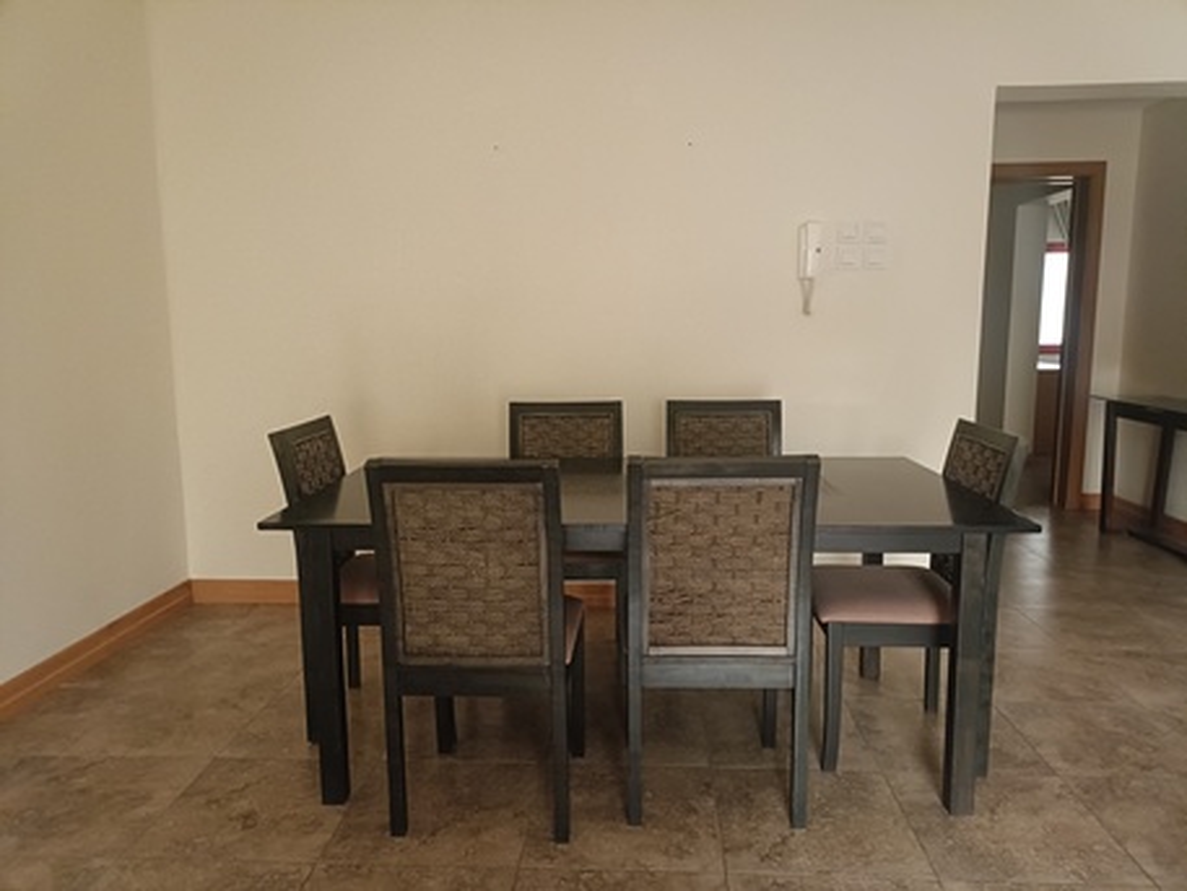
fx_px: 857
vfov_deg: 54.9
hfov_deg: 69.4
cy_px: 446
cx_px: 594
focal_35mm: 25
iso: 5112
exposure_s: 1/99.9
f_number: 1.7
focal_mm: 4.7
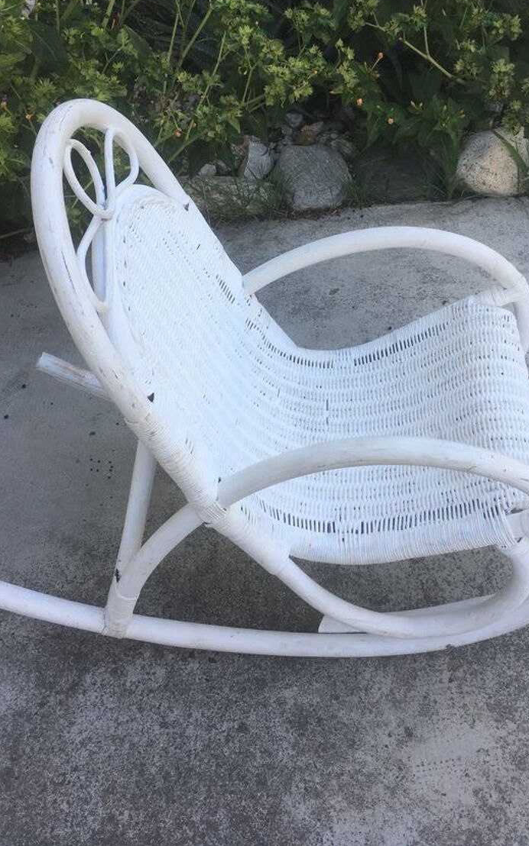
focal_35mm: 37
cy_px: 339
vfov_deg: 52.4
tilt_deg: -45.4
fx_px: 854
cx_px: 308
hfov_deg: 34.3
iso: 25
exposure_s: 1/100
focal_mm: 4.15
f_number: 2.2
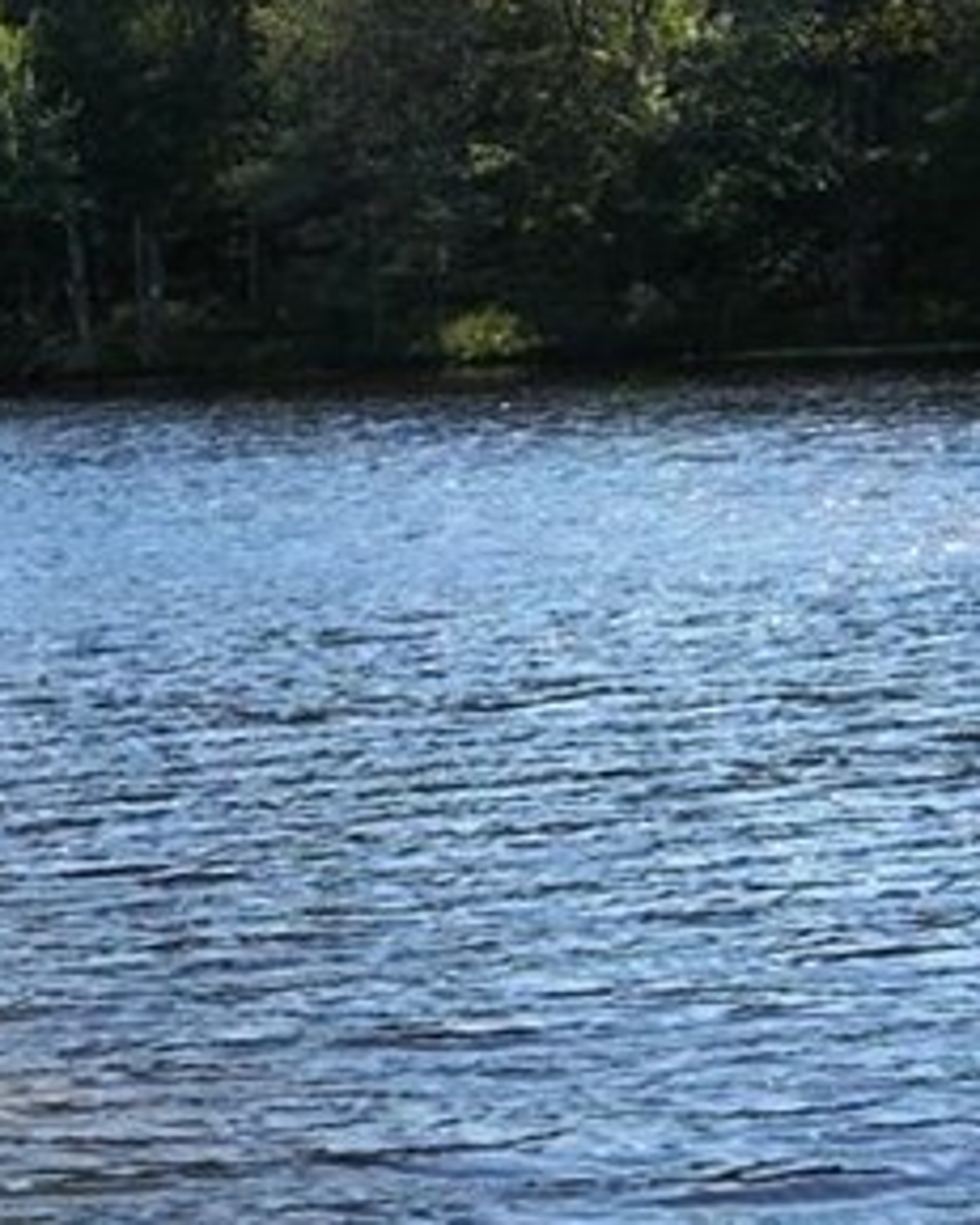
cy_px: 678
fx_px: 3011
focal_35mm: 83
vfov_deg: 23.0
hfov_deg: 17.6
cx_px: -187
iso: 112
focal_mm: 7.3
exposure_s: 1/559
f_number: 3.8
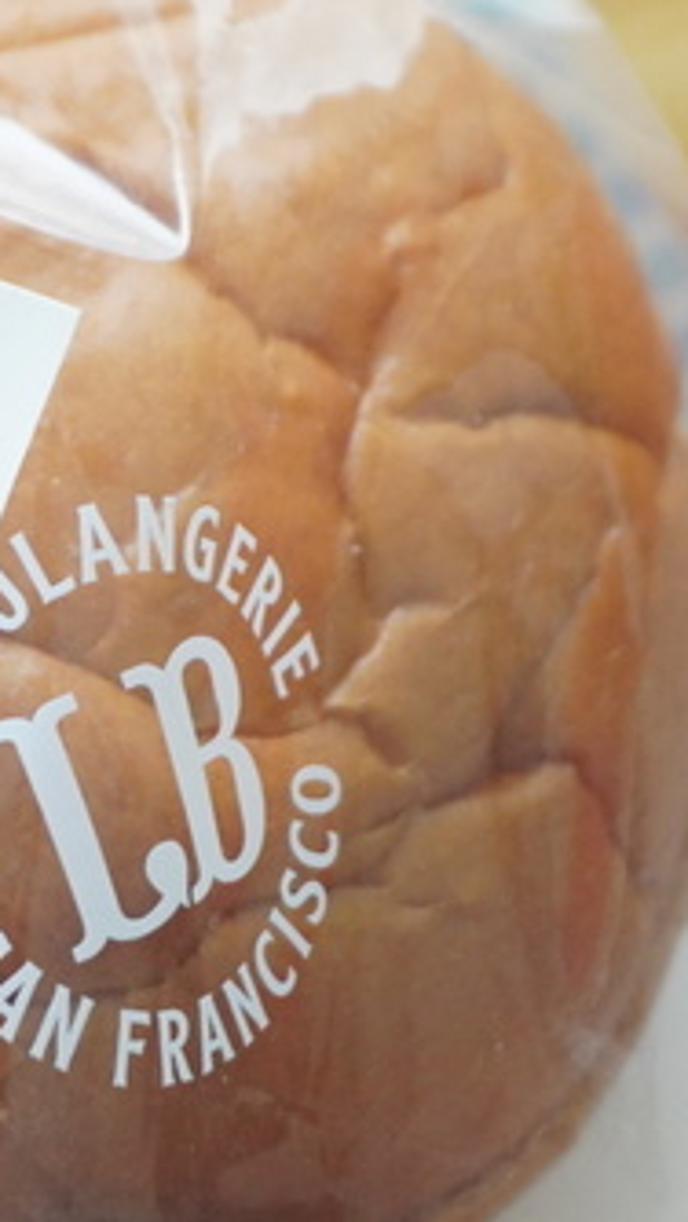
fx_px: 4249
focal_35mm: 131
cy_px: 618
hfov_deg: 9.2
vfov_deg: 16.4
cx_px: -29
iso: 4000
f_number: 5.6
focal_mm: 41
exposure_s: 1/80
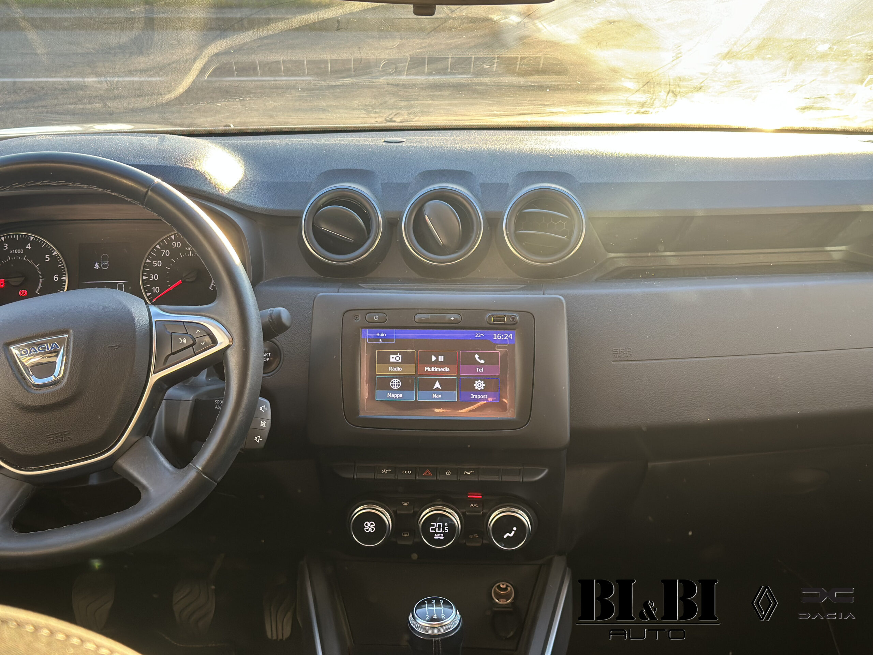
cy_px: 328
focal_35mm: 48
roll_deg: +0.2
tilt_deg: -19.3
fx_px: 1211
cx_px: 436
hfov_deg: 39.7
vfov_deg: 30.3
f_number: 1.78
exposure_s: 1/154
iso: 80
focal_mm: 6.86
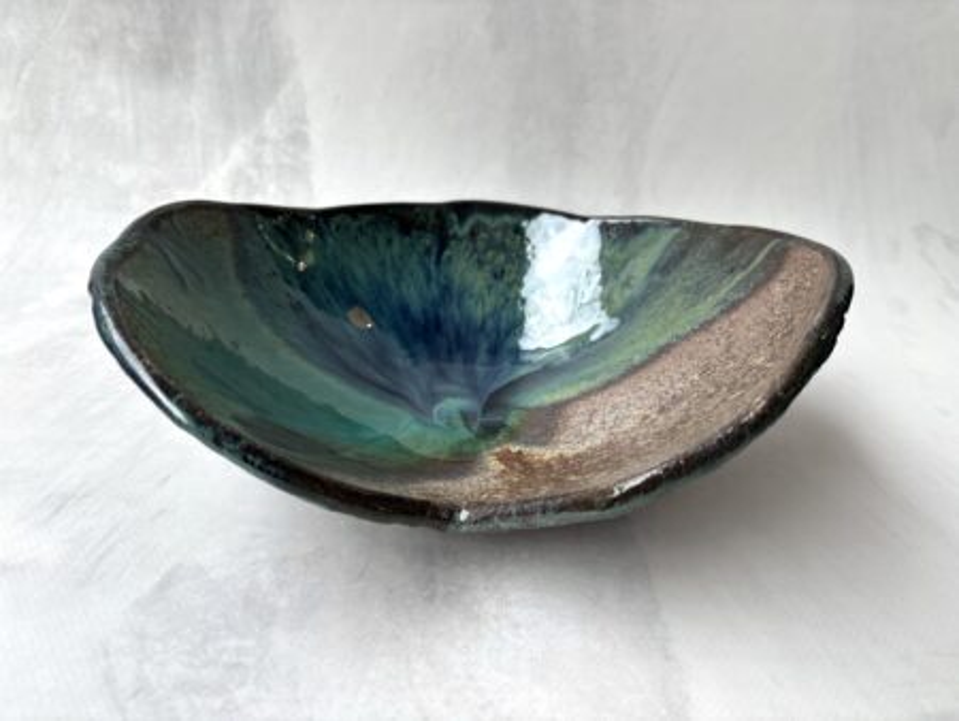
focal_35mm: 26
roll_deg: -2.9
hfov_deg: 67.3
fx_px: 721
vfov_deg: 53.1
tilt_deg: -30.7
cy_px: 360
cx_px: 480
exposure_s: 1/370
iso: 50
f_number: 1.6
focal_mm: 5.96
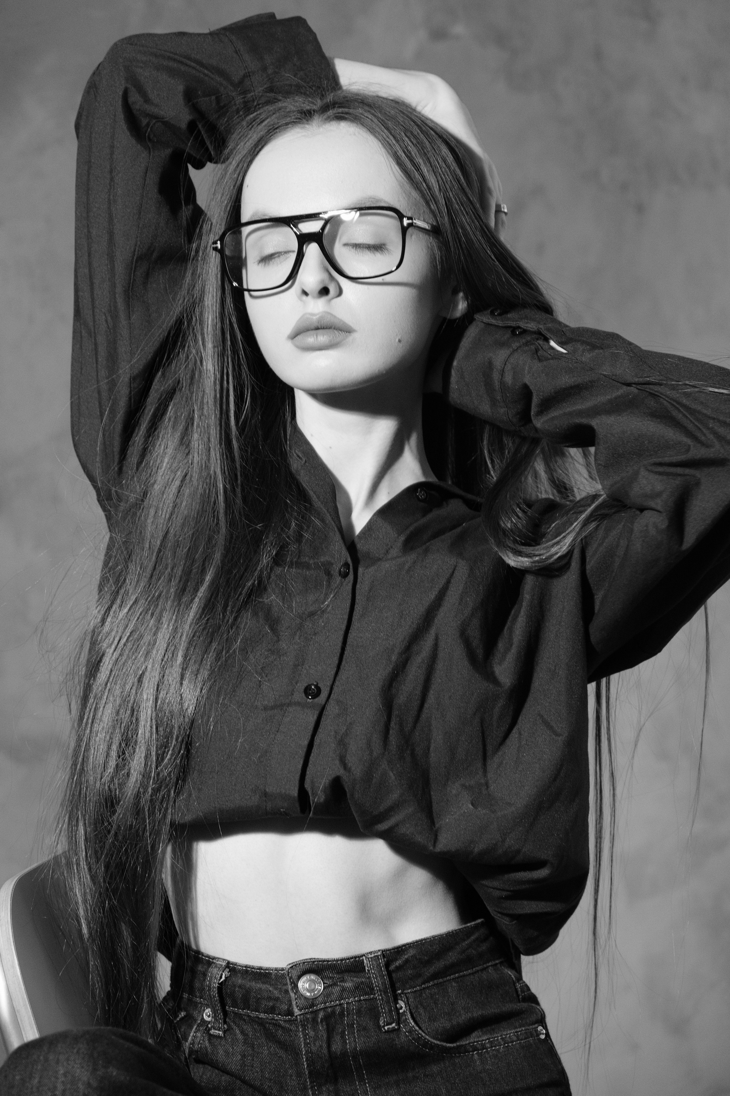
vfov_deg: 24.5
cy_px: 548
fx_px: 2524
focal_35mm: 83
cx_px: 365
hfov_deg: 16.5
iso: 1600
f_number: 4.5
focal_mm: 55
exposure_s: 1/125
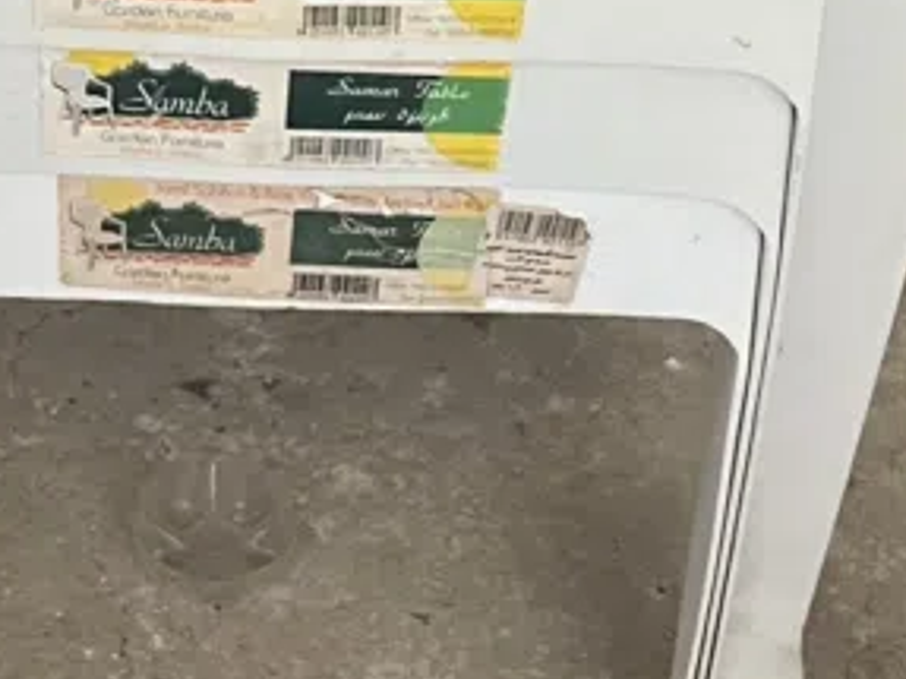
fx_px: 1517
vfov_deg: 23.7
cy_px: 739
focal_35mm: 58
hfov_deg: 32.8
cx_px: 259
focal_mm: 5.7
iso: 500
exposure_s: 1/54
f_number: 1.5
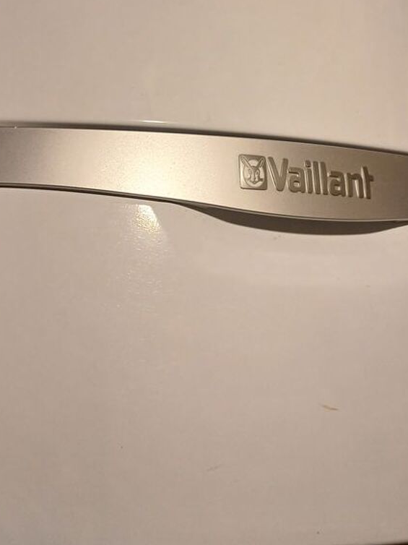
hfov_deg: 31.5
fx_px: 723
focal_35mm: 46
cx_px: 223
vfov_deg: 40.4
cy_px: 154
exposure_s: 1/50
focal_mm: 3.98
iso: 200
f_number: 1.8
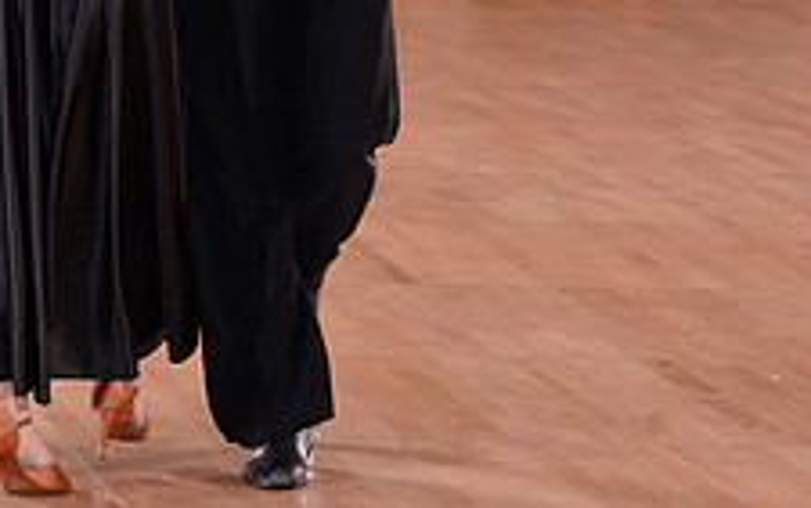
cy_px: -195
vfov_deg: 4.2
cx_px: 222
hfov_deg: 6.7
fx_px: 6967
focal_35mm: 315
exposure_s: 1/250
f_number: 4.5
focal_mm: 120
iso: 2000
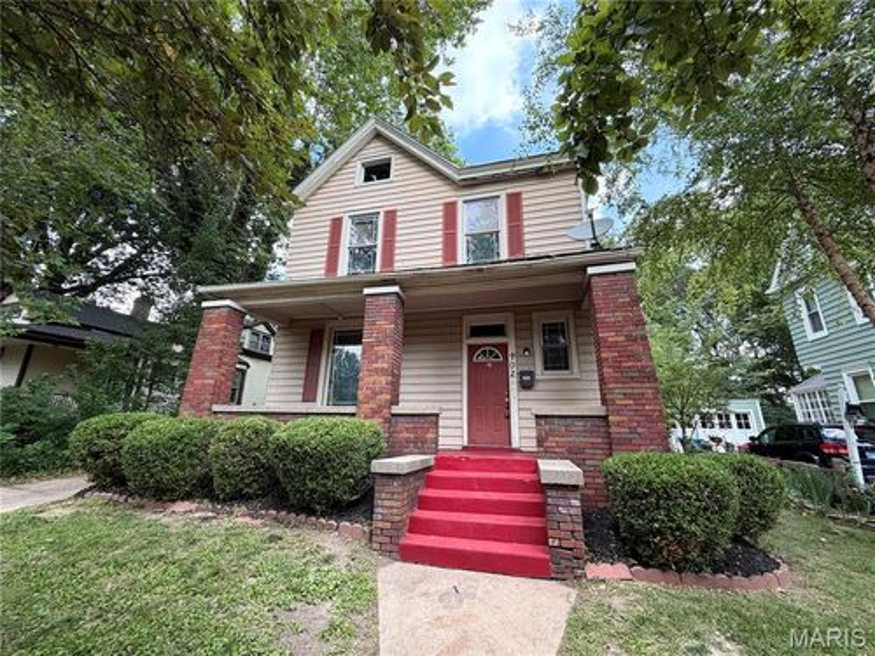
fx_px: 354
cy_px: 328
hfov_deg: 102.1
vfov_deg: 85.7
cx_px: 438
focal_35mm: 14
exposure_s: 1/227
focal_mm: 2.22
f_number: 2.2
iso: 50
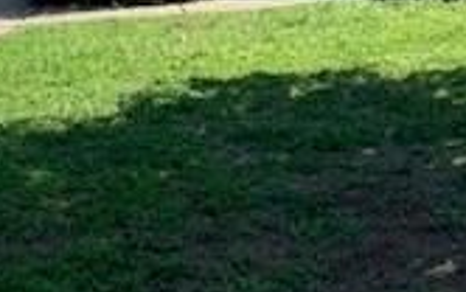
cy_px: -348
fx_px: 1347
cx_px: 205
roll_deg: +0.2
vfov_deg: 10.9
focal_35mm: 106
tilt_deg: +13.5
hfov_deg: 19.6
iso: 25
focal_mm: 4.25
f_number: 1.8
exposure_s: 1/692
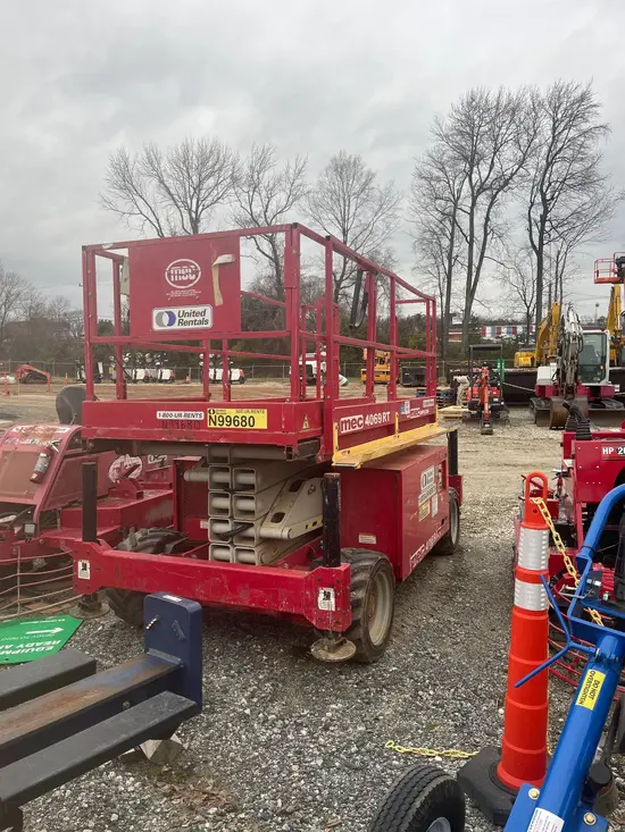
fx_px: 626
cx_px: 312
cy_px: 416
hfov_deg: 53.1
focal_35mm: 26
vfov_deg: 67.3
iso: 50
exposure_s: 1/592
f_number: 1.6
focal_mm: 5.1
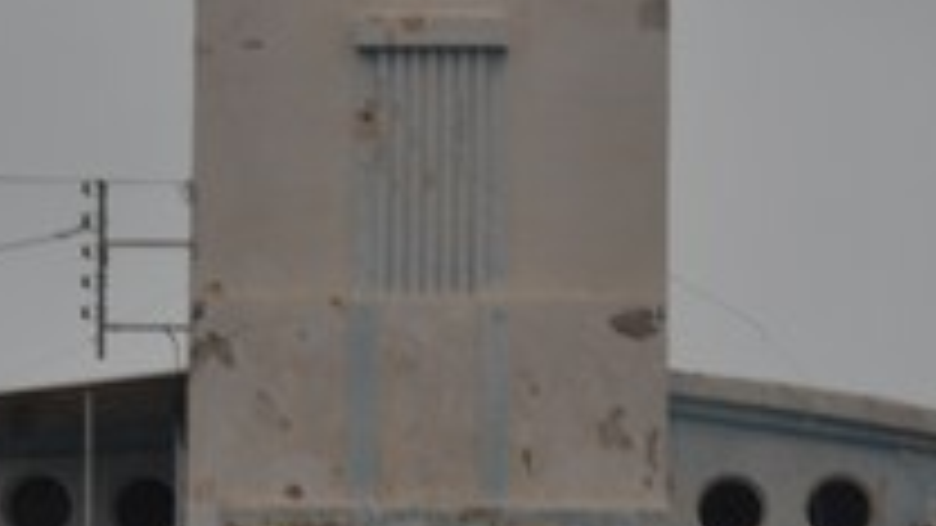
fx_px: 5510
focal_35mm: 222
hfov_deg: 9.7
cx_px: 220
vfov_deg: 5.5
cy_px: 398
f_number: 8
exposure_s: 1/250
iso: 200
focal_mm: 46
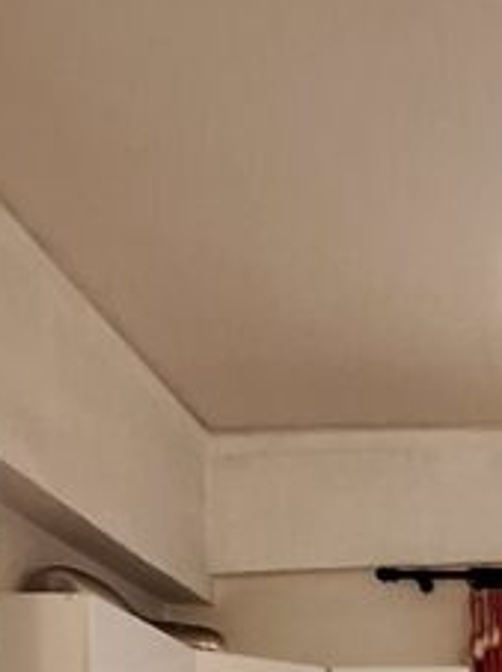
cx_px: 552
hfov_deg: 23.3
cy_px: 937
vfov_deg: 26.3
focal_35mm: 59
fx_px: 1143
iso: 200
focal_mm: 1.74
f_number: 2.2
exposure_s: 1/33
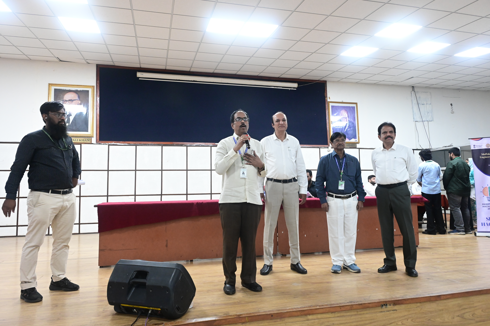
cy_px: 163
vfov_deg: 49.5
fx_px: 354
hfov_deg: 69.4
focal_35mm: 26
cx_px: 245
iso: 5000
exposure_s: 1/100
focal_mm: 26
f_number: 5.6
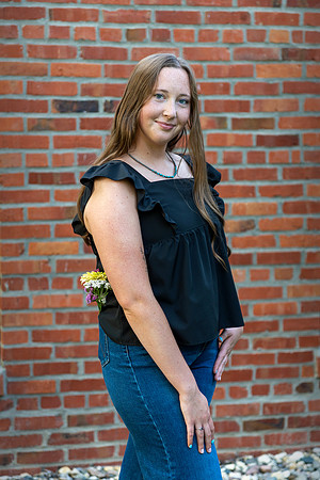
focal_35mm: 70
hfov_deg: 19.5
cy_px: 240
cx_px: 160
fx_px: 933
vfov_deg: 28.8
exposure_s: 1/100
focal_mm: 70
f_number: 2.8
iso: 320
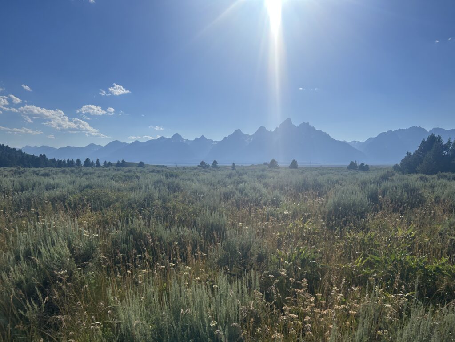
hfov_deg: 67.3
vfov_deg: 53.1
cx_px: 228
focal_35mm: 26
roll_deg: +0.1
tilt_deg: -3.1
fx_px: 342
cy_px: 171
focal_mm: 5.7
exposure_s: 1/16393
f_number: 1.5
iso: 50
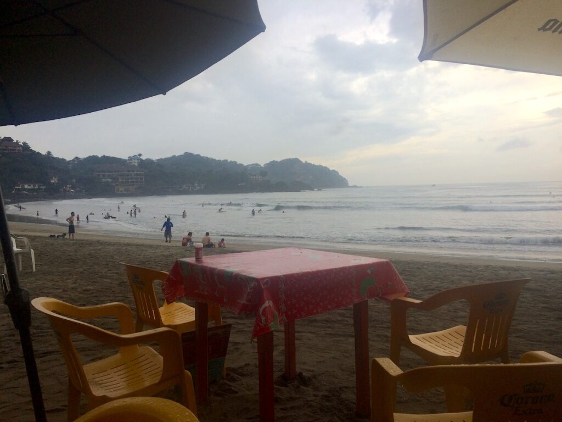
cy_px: 211
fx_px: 471
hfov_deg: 61.7
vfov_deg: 48.2
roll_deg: +2.3
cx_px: 281
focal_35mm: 29
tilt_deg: -3.2
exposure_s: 1/432
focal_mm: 4.15
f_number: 2.2
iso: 32
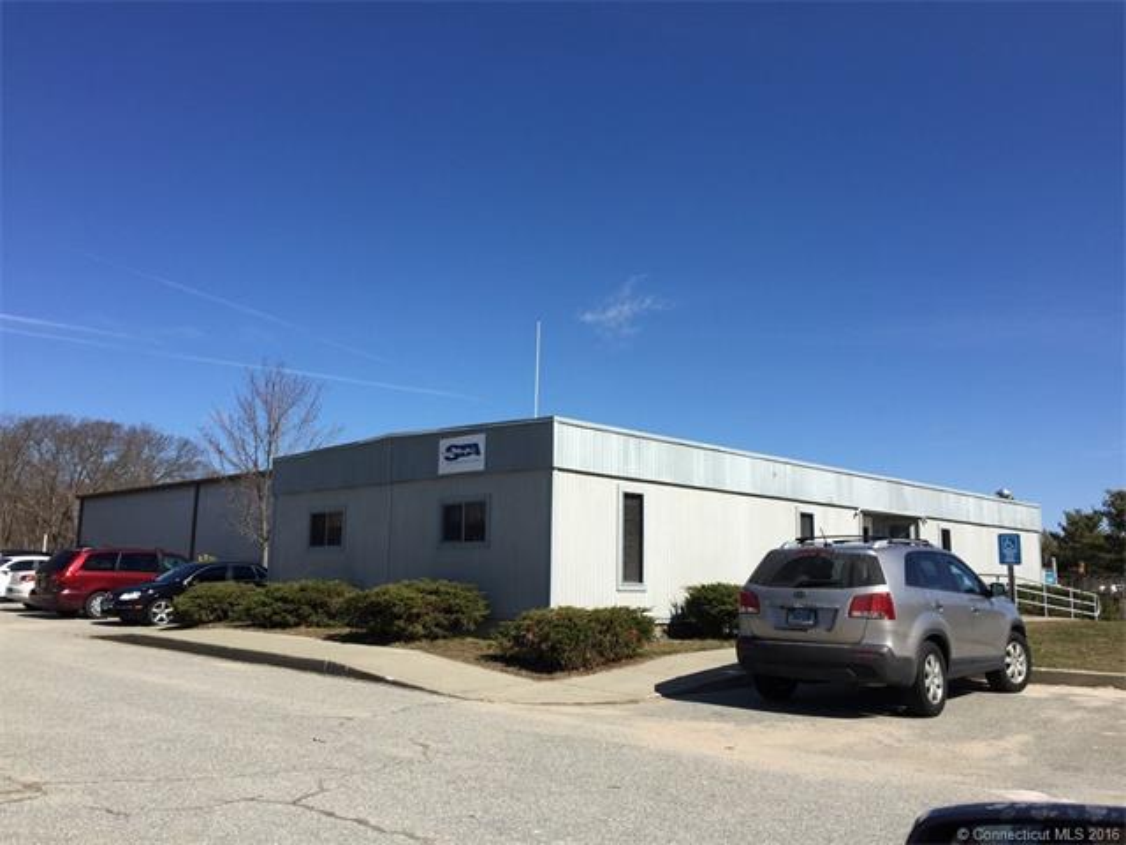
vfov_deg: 48.2
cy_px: 422
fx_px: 943
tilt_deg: +9.3
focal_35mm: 29
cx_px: 563
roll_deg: -1.1
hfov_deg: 61.7
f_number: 2.2
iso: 32
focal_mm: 4.15
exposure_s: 1/2825
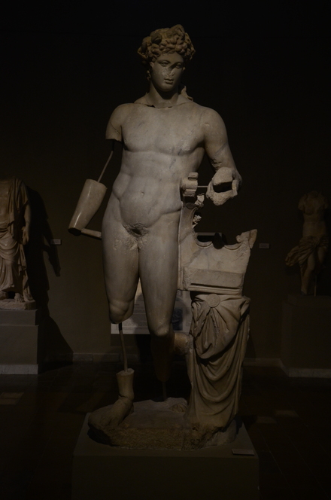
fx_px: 644
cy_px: 250
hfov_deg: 28.8
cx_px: 166
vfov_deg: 42.4
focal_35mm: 46
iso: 1000
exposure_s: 1/40
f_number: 4
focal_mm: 31
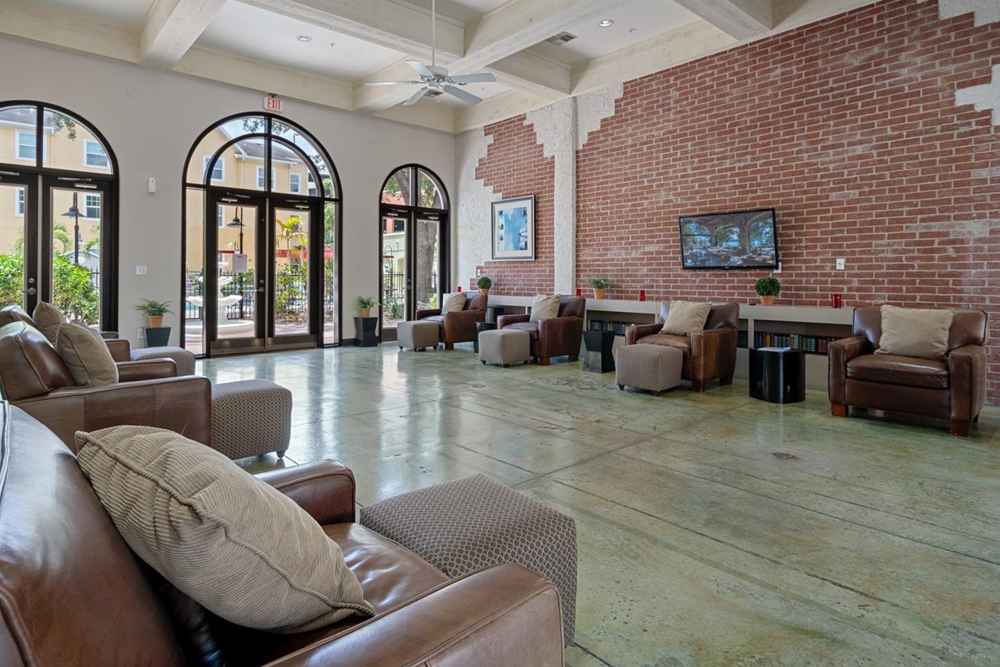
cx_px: 489
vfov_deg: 64.2
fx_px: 528
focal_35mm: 19
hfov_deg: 86.9
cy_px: 282
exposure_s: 1/8
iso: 320
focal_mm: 16
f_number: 9
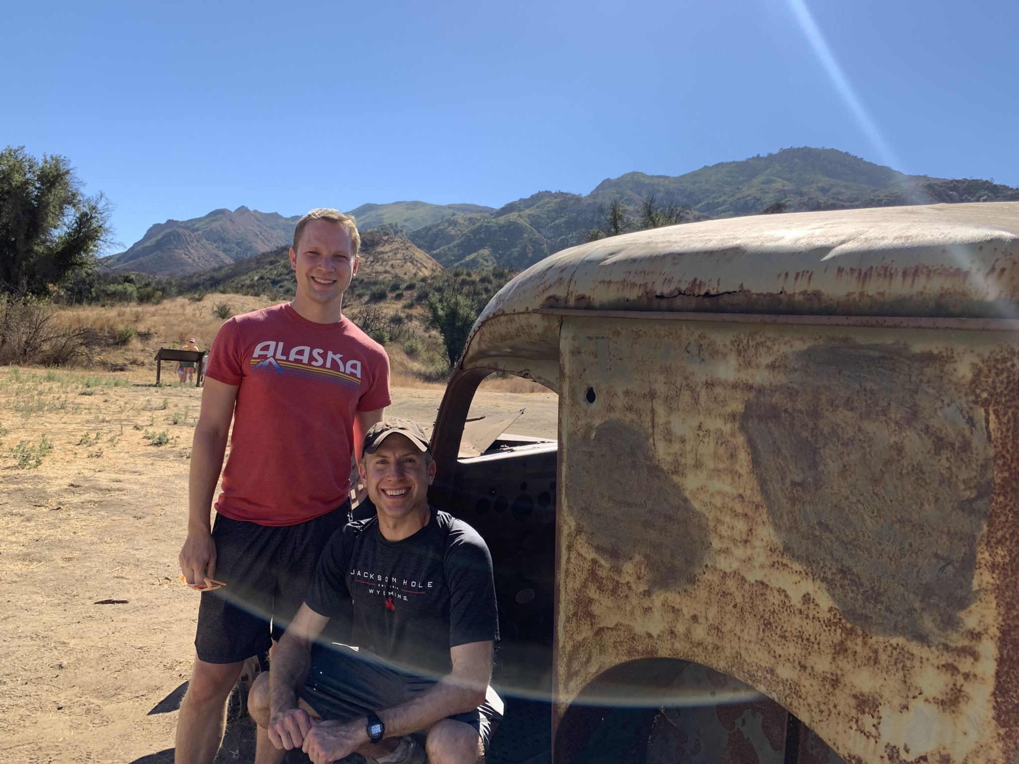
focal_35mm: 26
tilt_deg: -0.3
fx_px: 765
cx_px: 510
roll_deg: -4.8
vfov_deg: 53.1
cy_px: 382
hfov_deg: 67.3
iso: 25
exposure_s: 1/1634
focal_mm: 4.25
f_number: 1.8
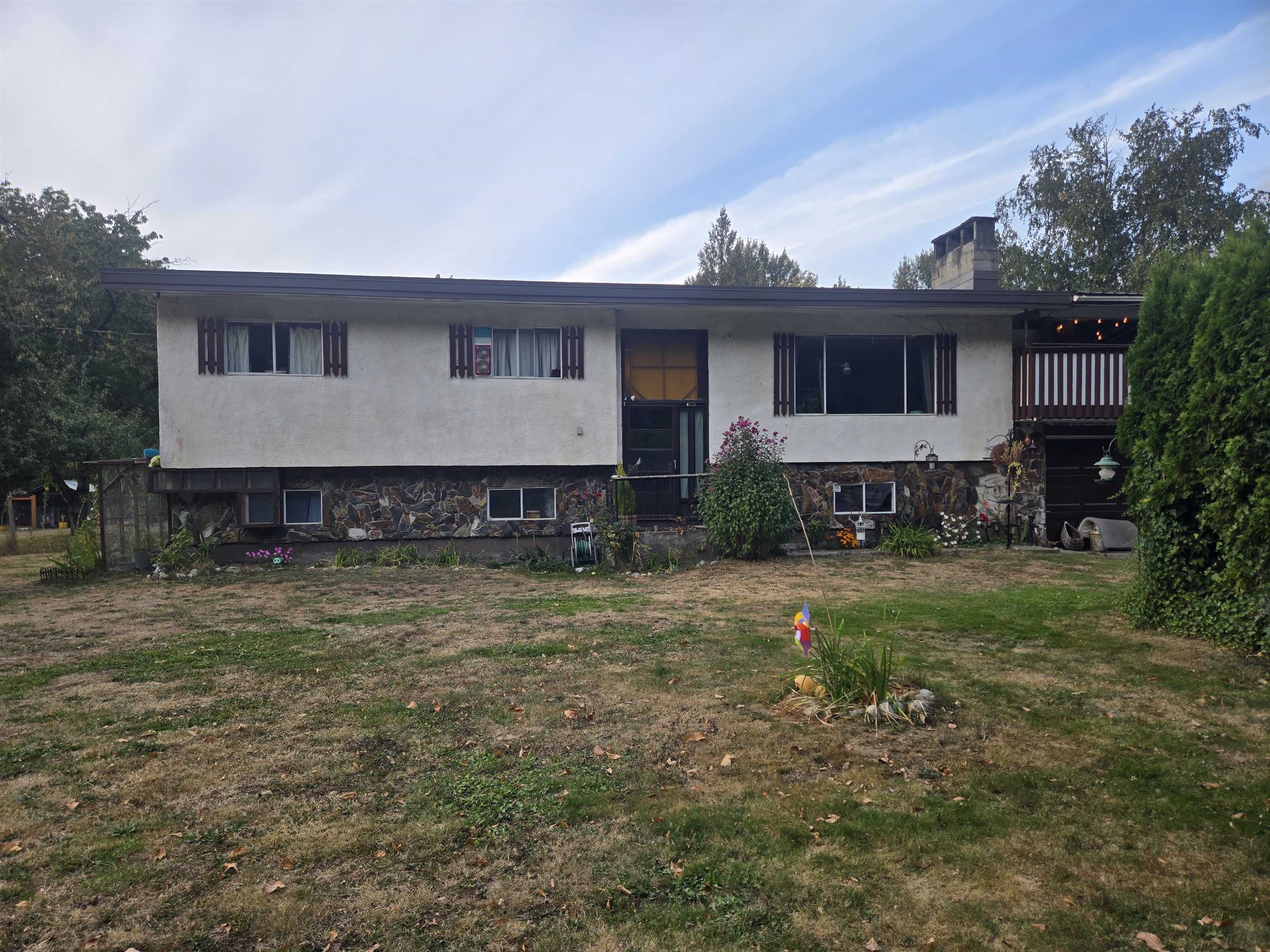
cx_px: 635
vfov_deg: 58.9
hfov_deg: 73.9
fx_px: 844
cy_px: 476
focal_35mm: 23
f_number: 1.8
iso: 25
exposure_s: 1/235
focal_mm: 5.4
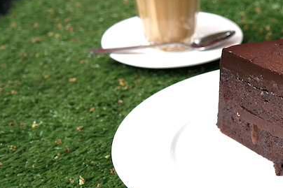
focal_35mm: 99
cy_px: 82
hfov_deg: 20.1
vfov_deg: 13.8
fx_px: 778
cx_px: 263
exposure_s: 1/125
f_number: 4.5
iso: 200
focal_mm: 33
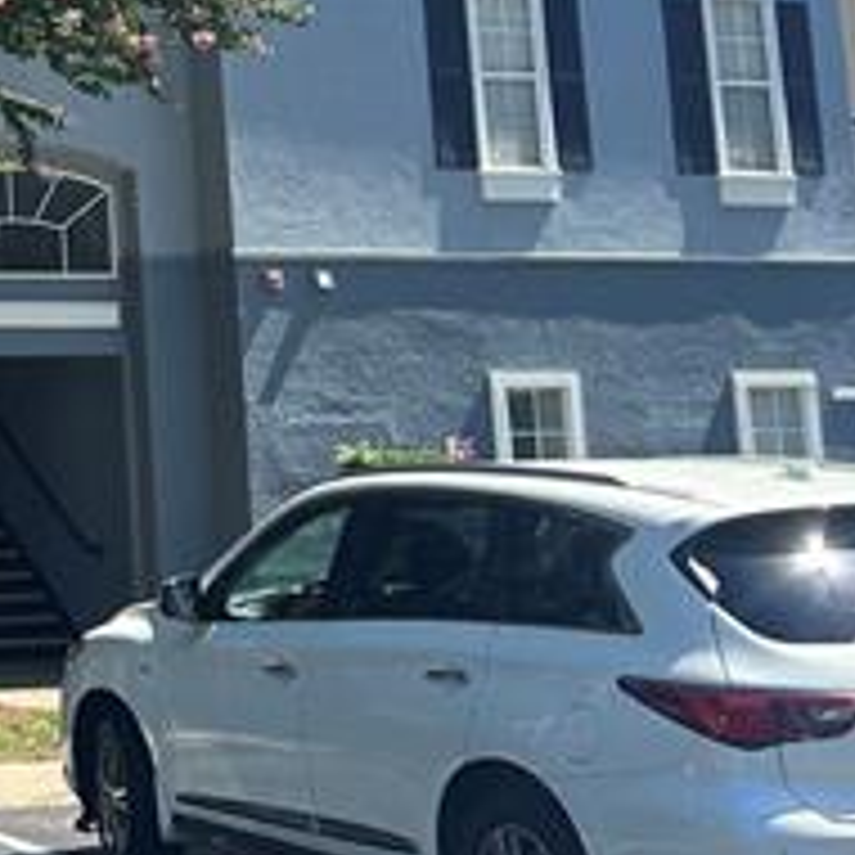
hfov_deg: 17.6
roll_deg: +1.4
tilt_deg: +10.8
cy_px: -40
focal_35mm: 93
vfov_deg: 18.1
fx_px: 2599
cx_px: -220
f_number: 1.5
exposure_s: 1/1724
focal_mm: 5.7
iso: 50
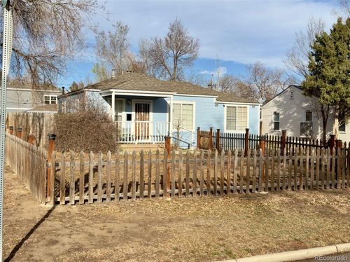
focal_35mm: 41
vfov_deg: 35.1
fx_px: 414
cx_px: 175
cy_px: 131
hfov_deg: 45.8
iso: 64
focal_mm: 6.76
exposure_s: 1/5618
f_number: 1.78
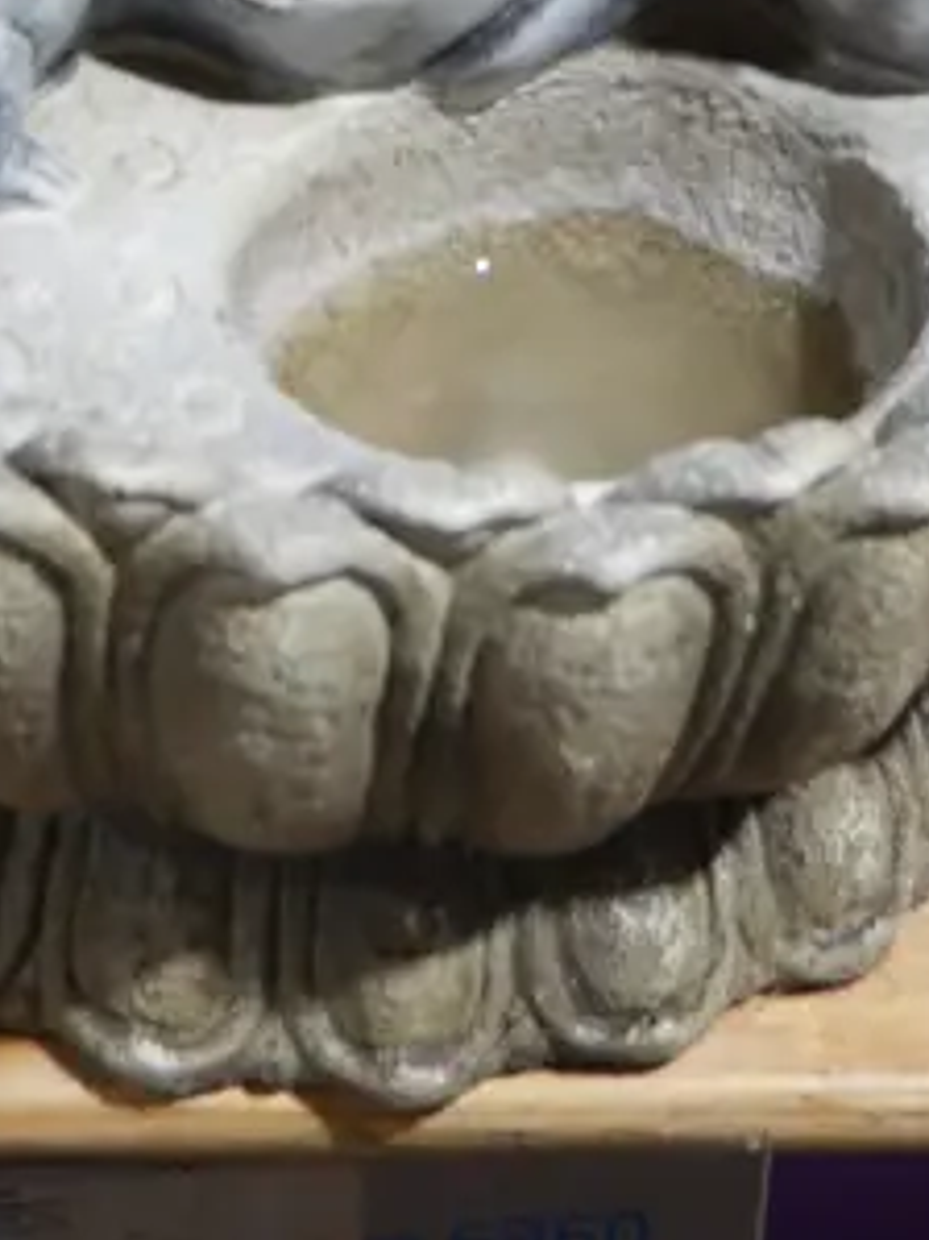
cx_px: 377
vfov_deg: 13.9
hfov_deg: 11.4
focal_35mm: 130
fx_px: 4655
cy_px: -829
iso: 500
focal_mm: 19
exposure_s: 1/60
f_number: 4.1
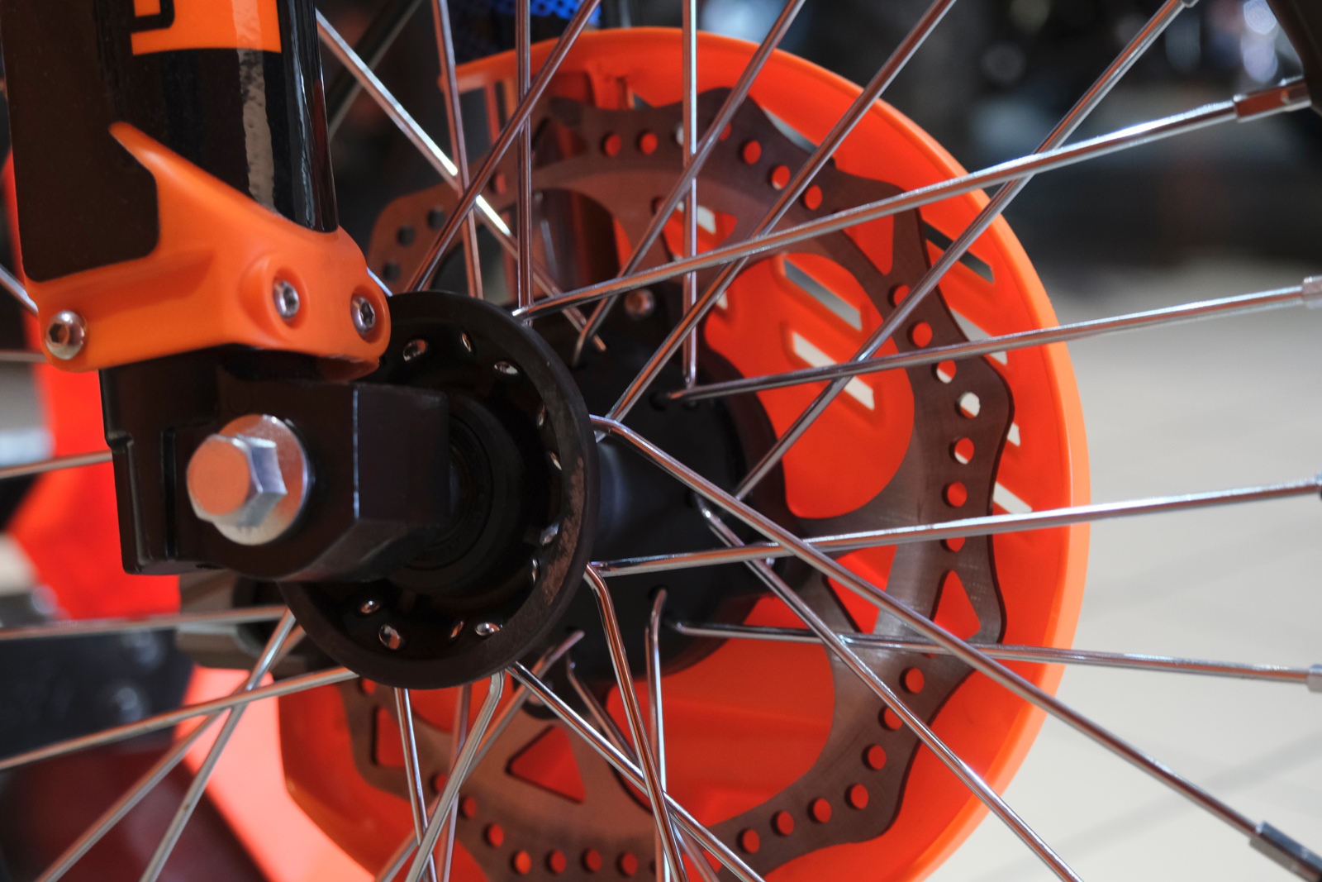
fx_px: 2277
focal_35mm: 62
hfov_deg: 32.4
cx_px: 661
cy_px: 441
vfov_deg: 21.9
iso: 1600
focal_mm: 41.1
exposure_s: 1/100
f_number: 4
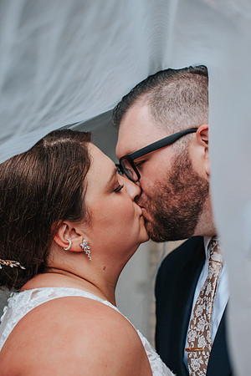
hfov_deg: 27.0
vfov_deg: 39.6
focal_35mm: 50
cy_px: 188
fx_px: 523
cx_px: 126
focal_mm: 50
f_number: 4
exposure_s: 1/250
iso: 180
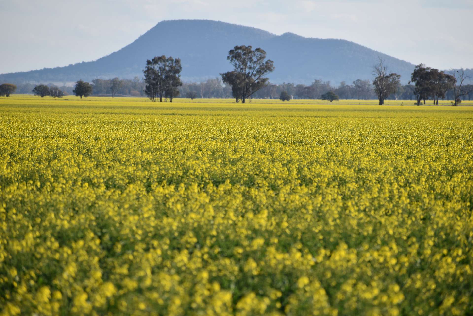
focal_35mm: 360
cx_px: 236
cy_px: 158
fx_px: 4730
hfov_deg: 5.7
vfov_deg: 3.8
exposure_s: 1/640
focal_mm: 240
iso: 200
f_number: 6.3
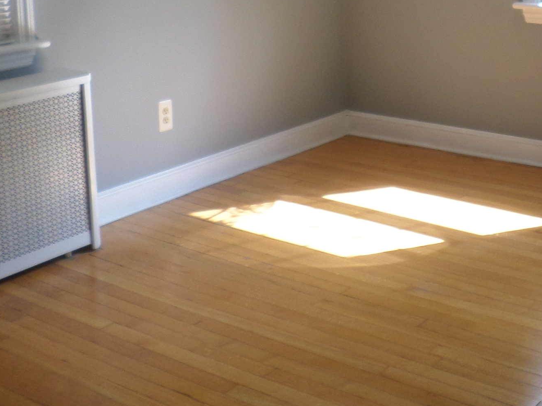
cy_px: 30
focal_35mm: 58
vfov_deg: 24.4
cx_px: 437
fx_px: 908
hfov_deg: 32.3
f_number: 2.5
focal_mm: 4.5
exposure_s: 1/45
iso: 80
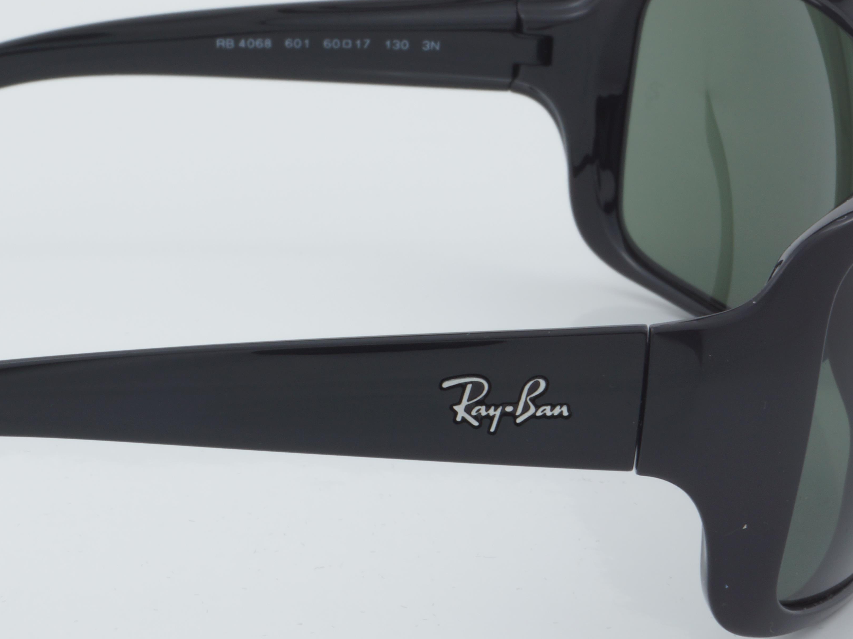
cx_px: 213
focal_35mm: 121
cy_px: 332
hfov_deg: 16.2
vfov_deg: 12.3
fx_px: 2979
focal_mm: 45
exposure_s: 1/4
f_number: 32
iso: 100
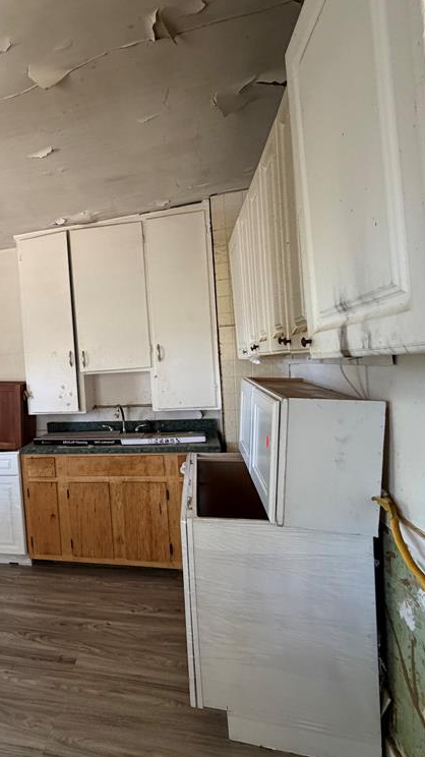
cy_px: 381
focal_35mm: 21
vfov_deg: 83.9
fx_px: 421
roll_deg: +5.1
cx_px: 63
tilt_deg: -1.5
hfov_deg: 49.2
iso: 320
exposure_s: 1/61
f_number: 2.2
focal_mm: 2.22
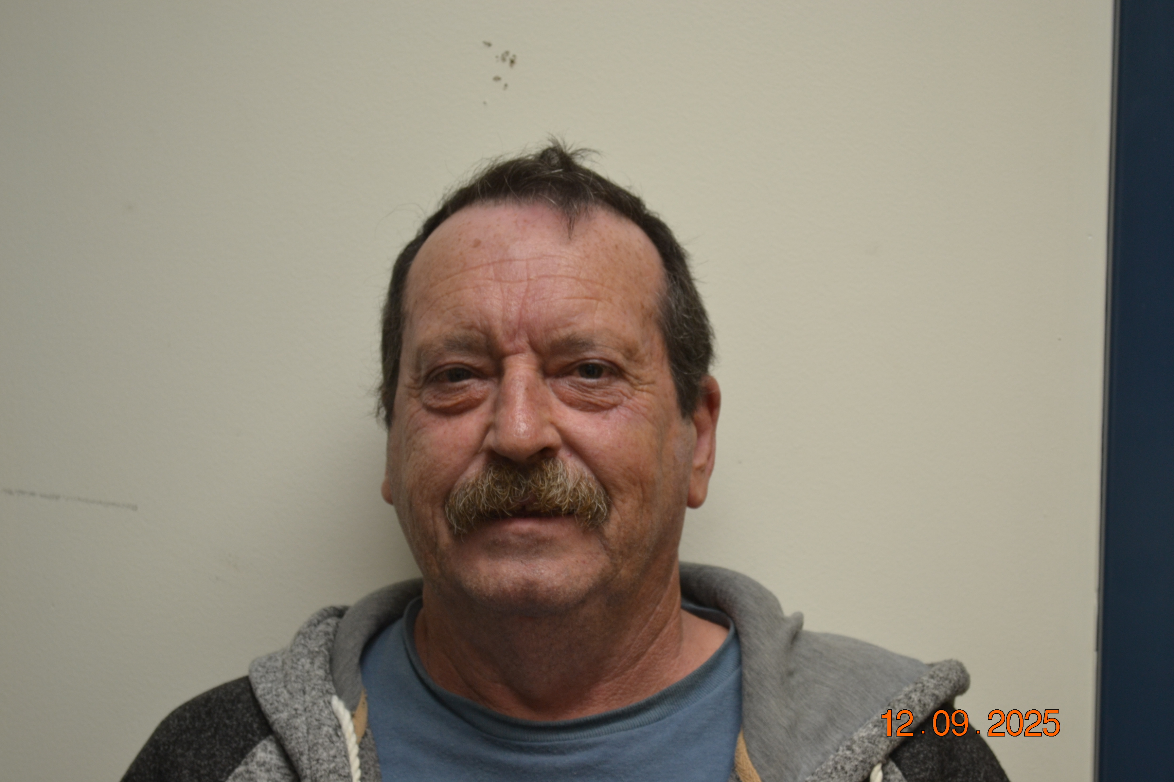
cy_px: 391
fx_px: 2690
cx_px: 587
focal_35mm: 82
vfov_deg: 16.6
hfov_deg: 24.6
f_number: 5.6
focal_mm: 55
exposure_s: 1/20
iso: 400
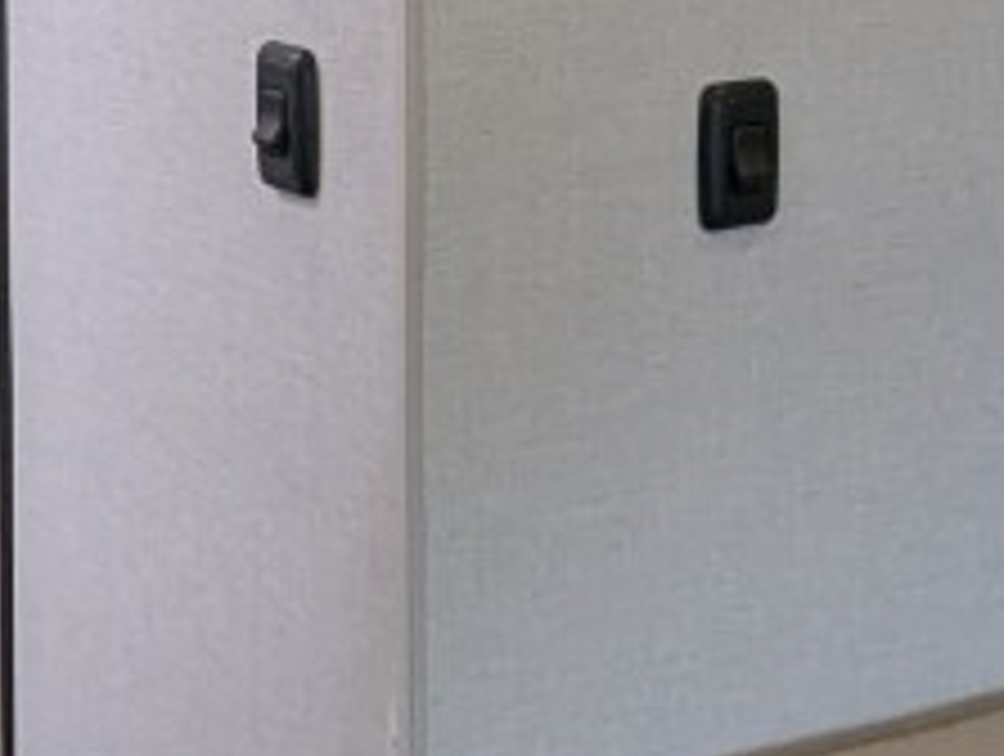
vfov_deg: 14.4
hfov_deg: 19.4
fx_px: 2905
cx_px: 214
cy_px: -130
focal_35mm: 100
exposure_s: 1/252
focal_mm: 2.35
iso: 203
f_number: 2.2
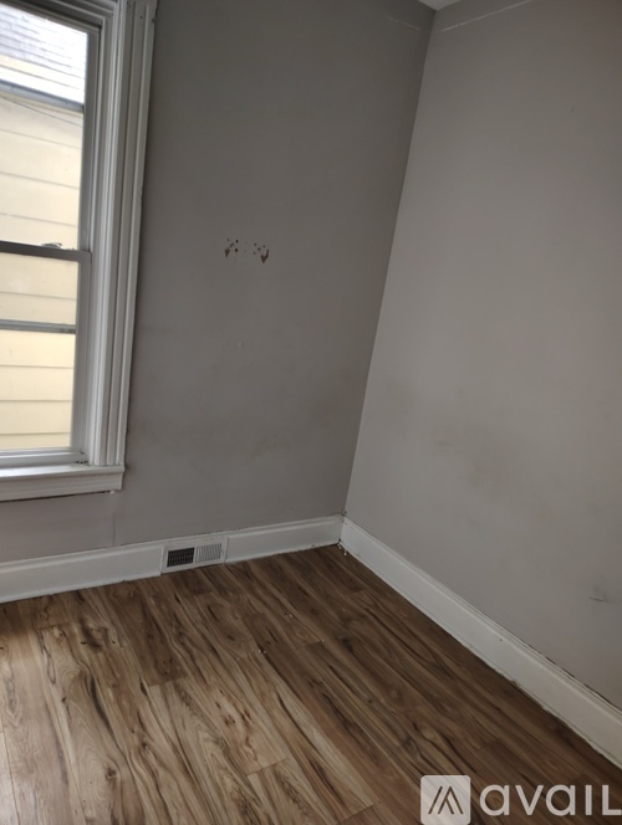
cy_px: 412
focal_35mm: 24
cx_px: 311
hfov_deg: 56.9
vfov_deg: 71.5
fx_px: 574
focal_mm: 5.56
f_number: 1.8
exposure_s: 1/12.5
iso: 297
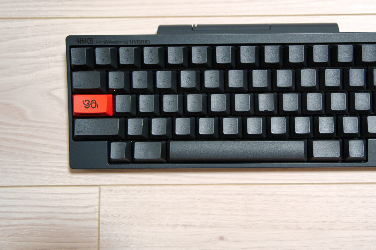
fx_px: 491
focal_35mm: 47
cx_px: 247
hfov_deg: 41.5
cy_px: 97
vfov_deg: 28.5
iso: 2000
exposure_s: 1/100
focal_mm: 35
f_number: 3.2
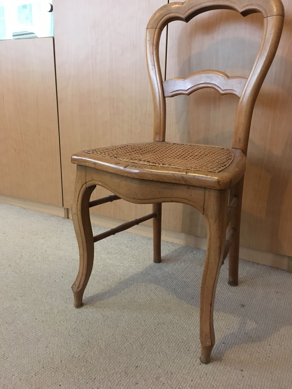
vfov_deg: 61.7
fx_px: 326
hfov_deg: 48.2
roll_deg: -1.3
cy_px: 194
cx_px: 146
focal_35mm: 29
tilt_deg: -18.3
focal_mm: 4.15
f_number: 2.2
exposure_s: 1/17
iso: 320
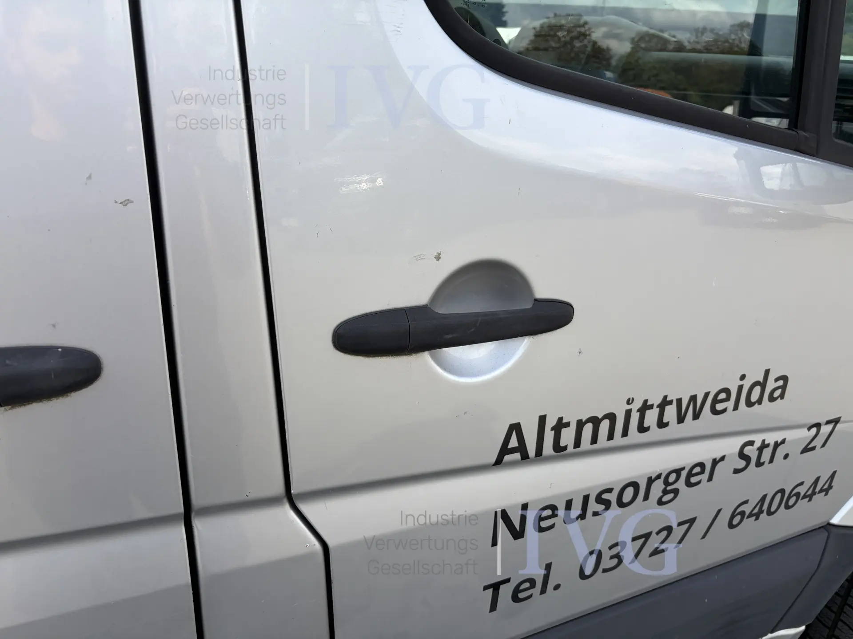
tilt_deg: -18.0
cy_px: 320
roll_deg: -1.3
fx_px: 641
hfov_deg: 67.3
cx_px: 426
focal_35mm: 26
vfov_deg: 53.1
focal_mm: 5.96
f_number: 1.6
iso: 50
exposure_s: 1/1239
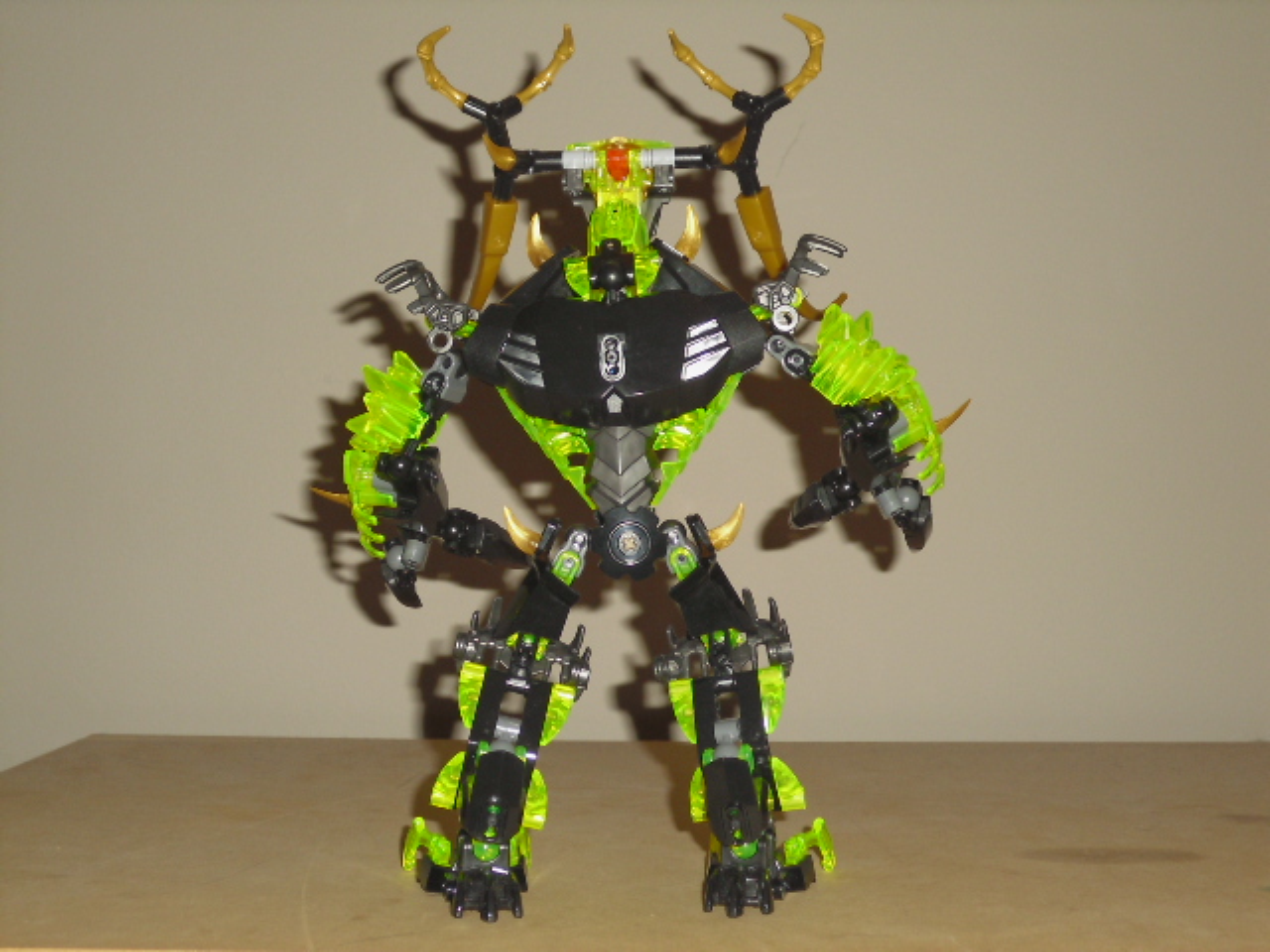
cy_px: 476
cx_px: 635
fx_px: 1944
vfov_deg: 27.5
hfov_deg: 36.2
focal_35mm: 53
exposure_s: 1/60
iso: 200
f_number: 3.8
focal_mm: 9.4
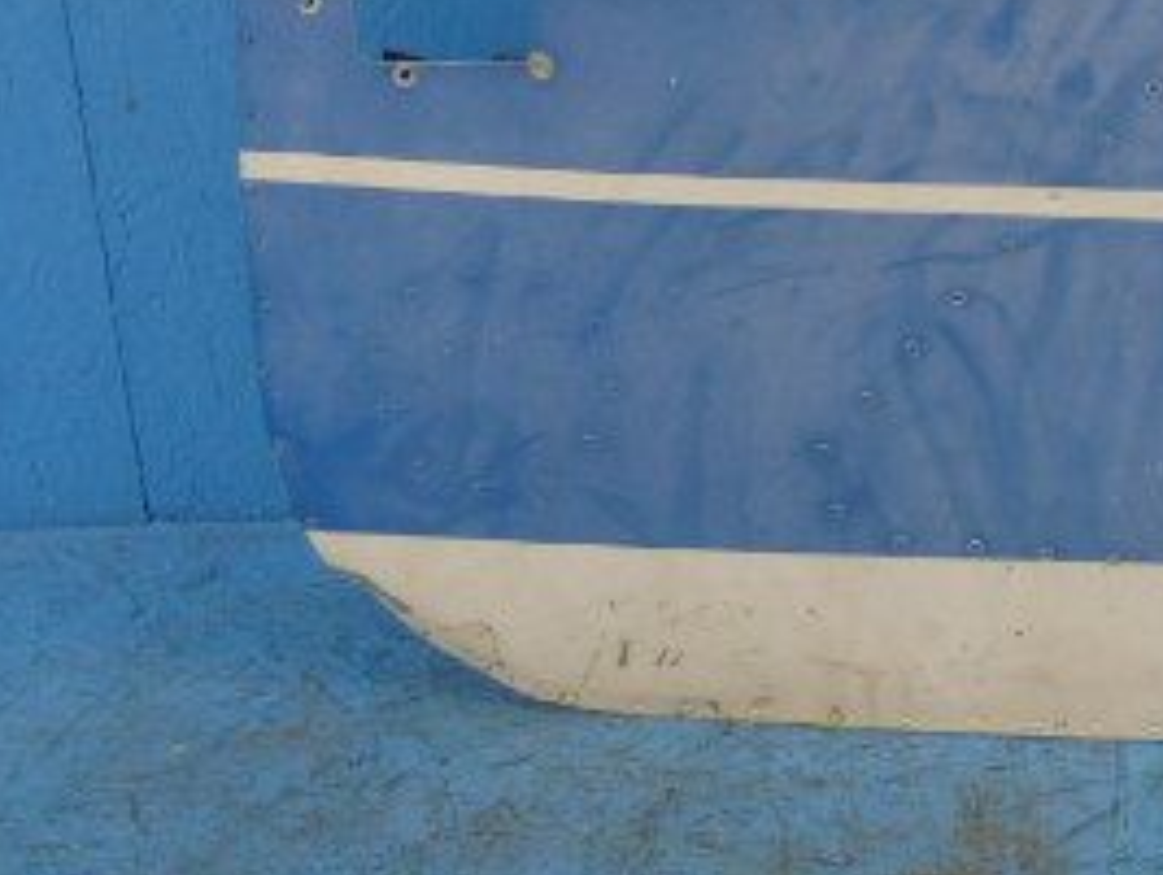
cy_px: -165
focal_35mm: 67
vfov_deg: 20.6
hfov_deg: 27.4
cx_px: 1141
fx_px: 2254
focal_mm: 5
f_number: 3.9
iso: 200
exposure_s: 1/30
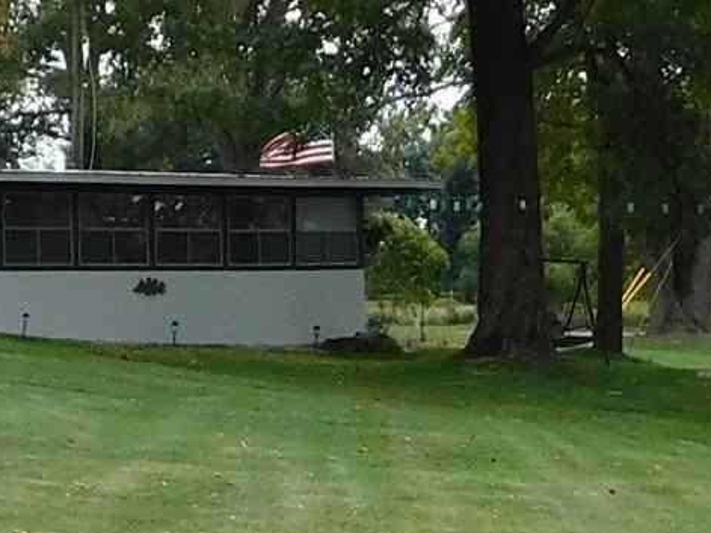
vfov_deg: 9.8
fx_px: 3080
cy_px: 459
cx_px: 163
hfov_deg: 13.1
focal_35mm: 150
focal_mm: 4
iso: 125
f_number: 3
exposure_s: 1/640
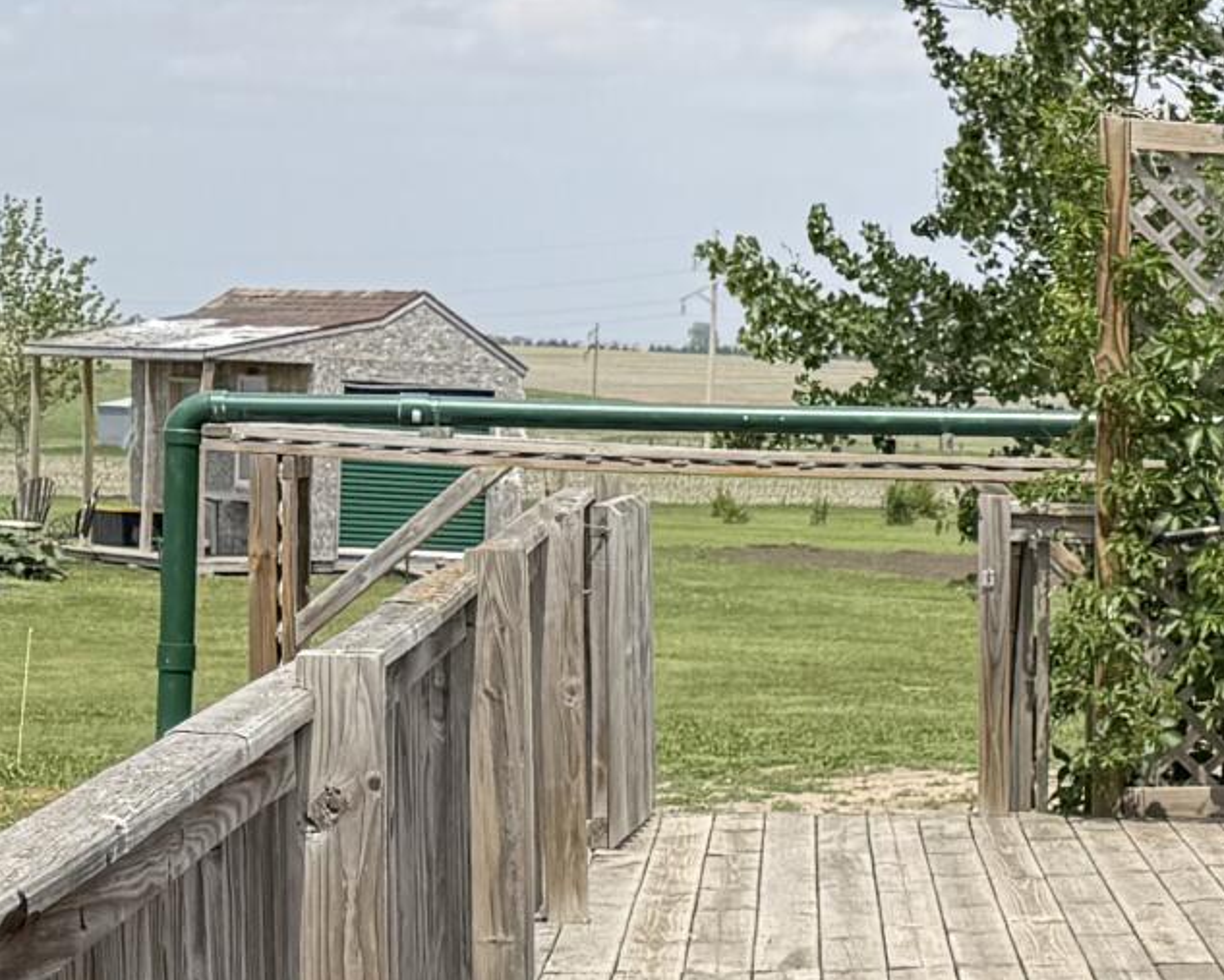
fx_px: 4023
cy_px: 796
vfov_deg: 13.8
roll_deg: -2.2
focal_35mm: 111
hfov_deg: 13.8
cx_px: 2682
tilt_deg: -5.7
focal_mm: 6.76
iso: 80
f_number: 1.78
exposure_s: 1/3584
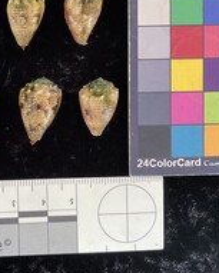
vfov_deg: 35.7
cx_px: 29
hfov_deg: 28.2
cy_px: 99
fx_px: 421
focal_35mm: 52
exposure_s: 1/60
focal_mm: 3
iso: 64
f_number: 1.8
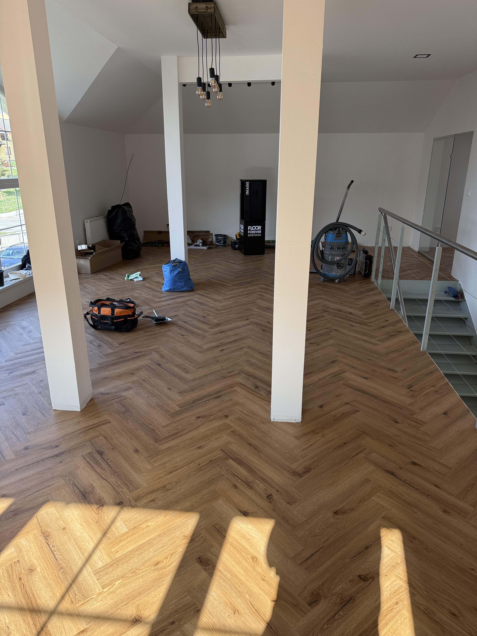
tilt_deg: -19.4
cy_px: 318
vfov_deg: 71.6
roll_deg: +0.0
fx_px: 441
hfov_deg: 56.8
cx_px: 238
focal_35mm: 24
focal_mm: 6.76
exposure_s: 1/497
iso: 100
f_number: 1.78
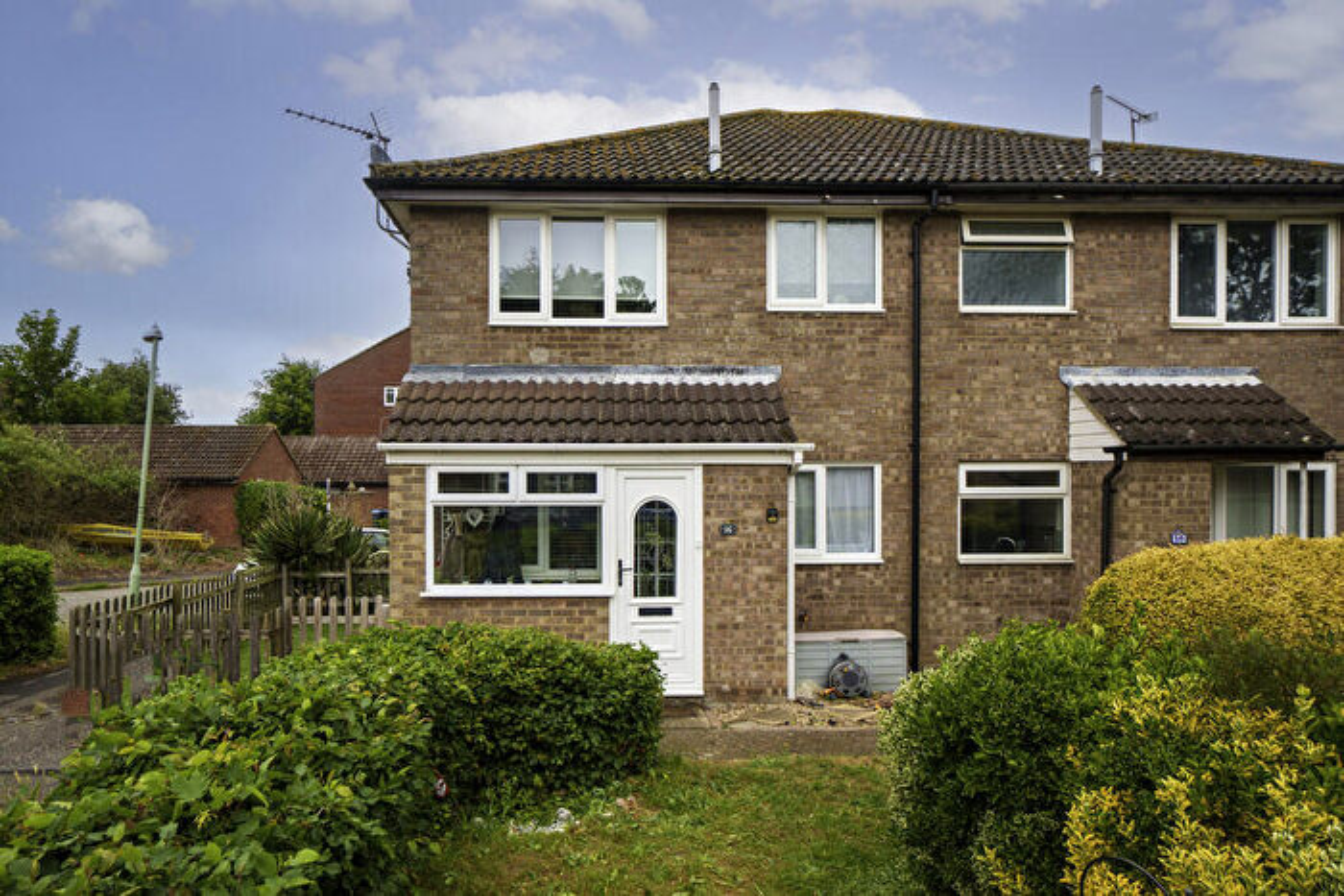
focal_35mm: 21
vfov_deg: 59.5
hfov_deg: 81.2
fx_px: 784
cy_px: 448
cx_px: 672
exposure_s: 1/160
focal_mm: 14
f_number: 4.5
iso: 125
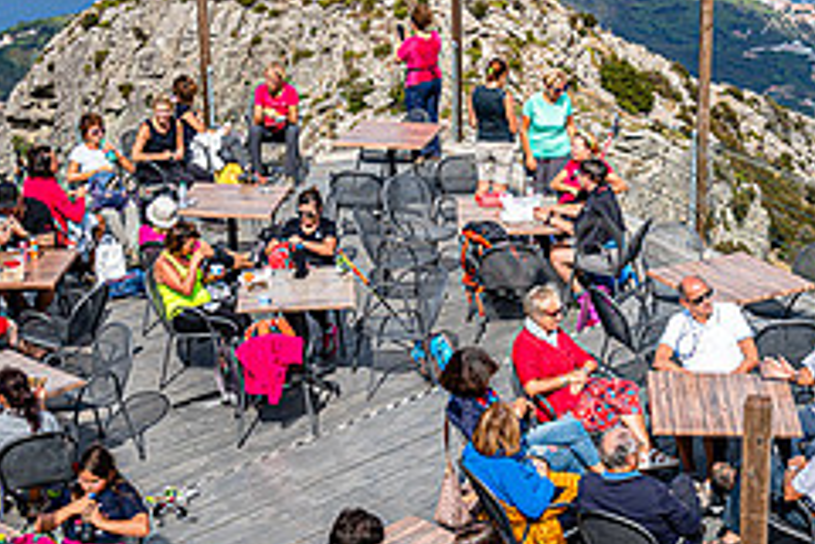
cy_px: 304
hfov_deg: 24.7
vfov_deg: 16.6
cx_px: 492
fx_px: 1856
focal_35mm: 82
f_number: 8
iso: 100
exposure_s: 1/320
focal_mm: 34
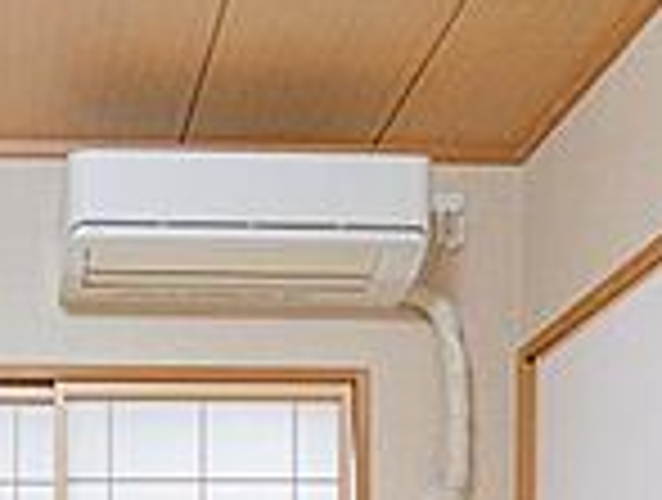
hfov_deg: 33.2
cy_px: 815
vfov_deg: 20.6
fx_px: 1093
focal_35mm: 57
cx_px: 194
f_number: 4
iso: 800
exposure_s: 1/60
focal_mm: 7
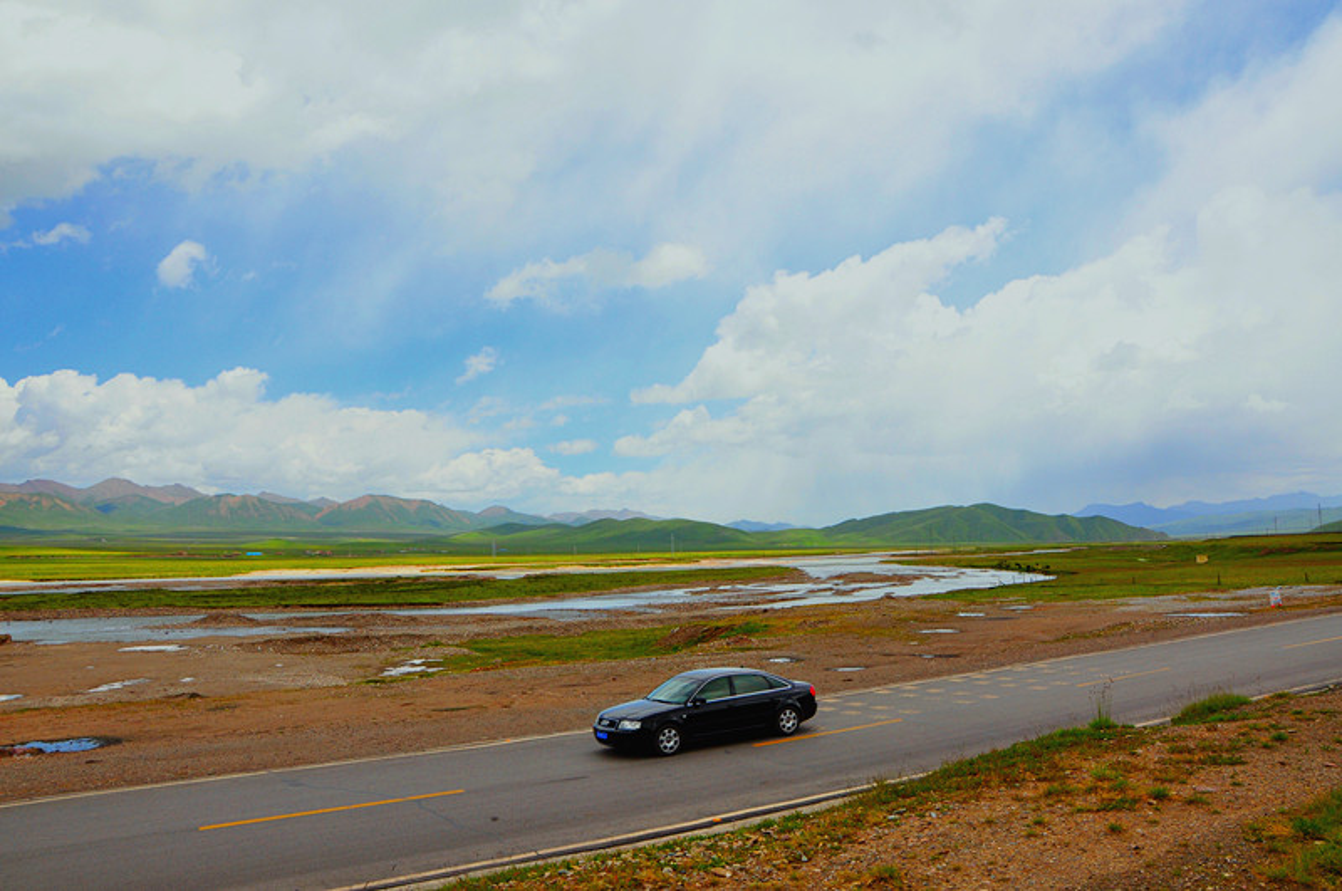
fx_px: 1005
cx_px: 671
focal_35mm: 27
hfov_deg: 67.5
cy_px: 446
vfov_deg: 47.8
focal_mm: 18
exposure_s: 1/320
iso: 200
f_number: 10
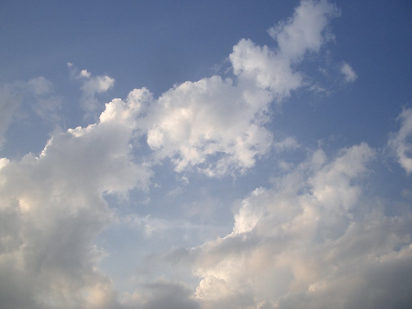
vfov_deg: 40.7
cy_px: 154
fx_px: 417
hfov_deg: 52.6
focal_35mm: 35
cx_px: 206
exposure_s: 1/320
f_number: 4.3
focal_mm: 5.8
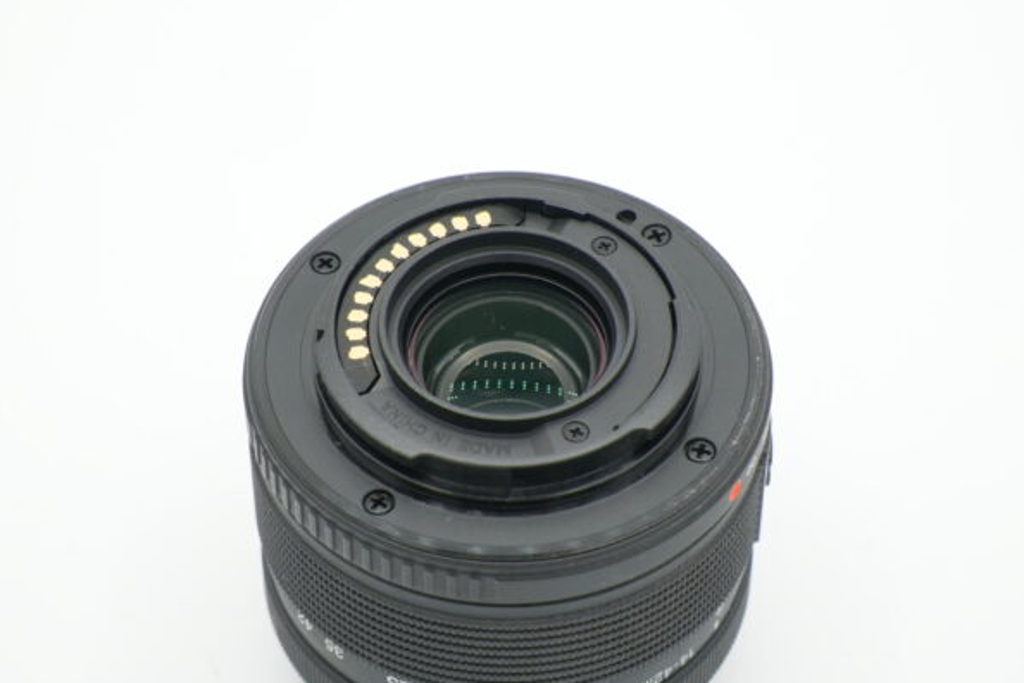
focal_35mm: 106
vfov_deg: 12.9
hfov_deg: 19.3
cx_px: 515
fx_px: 3015
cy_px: 343
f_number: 13
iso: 1000
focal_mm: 70
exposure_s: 1/200
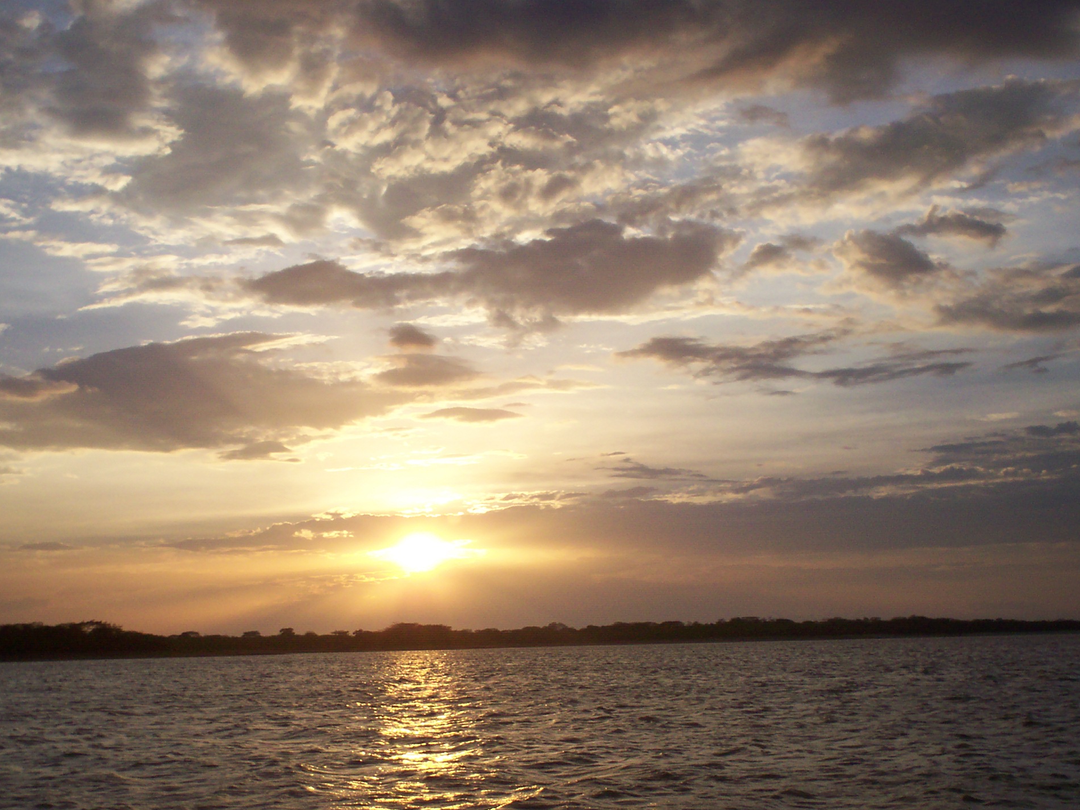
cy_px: 514
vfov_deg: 29.5
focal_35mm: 49
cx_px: 442
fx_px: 1528
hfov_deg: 38.8
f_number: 4.5
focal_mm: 6
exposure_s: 1/639
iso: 100
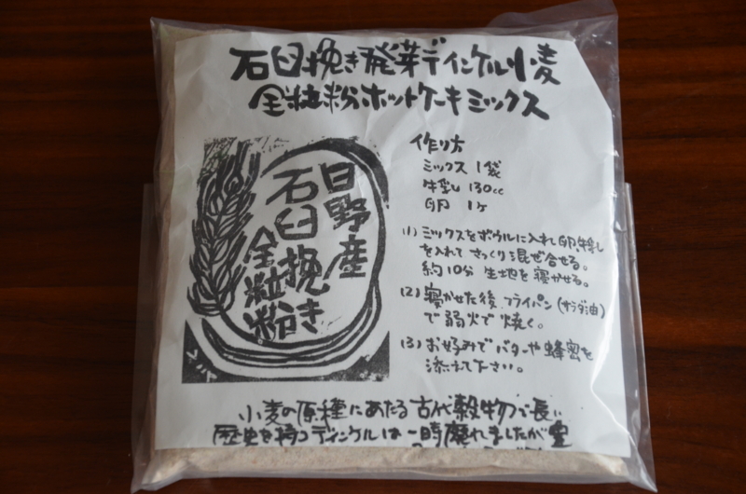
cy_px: 247
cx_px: 373
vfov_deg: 13.0
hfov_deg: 19.5
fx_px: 2171
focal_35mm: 105
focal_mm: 70
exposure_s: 1/50
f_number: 5.3
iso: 800
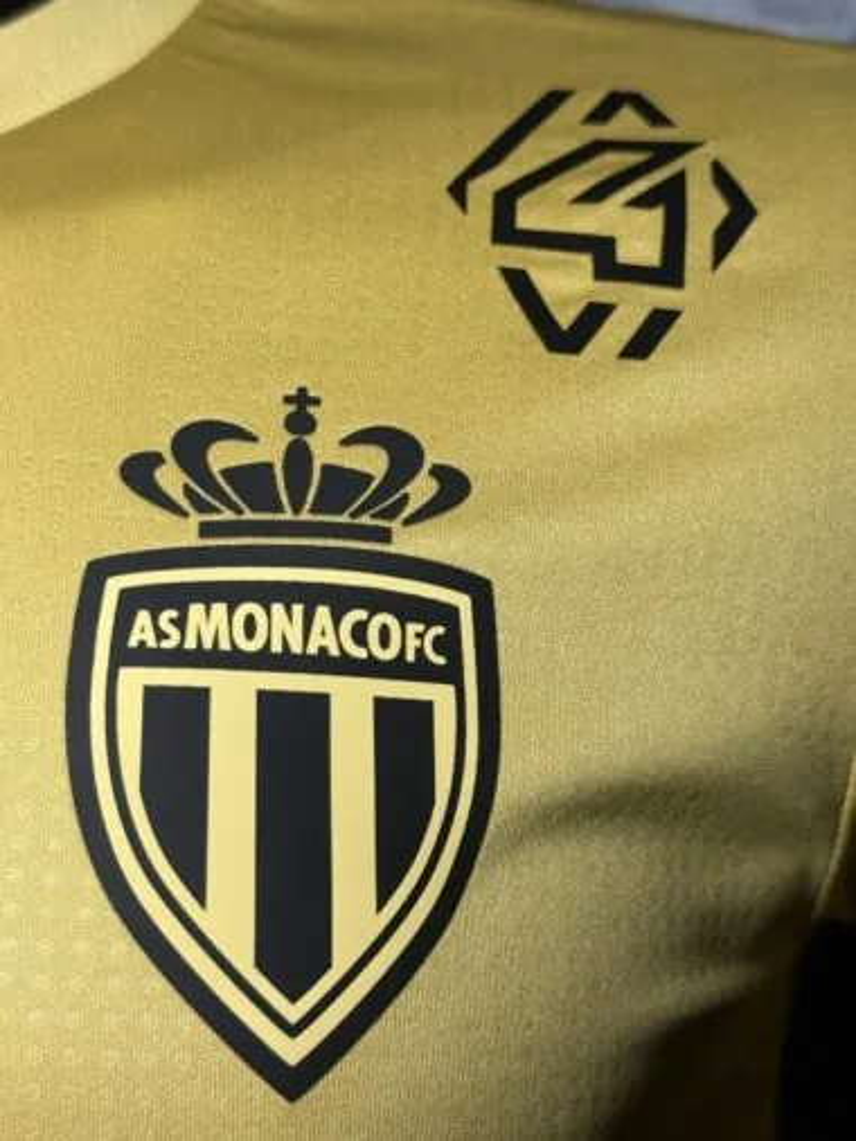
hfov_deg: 30.3
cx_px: 428
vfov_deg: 39.7
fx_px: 1583
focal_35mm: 48
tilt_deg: +0.3
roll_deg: +1.9
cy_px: 570
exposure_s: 1/100
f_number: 1.78
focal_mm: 6.76
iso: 80
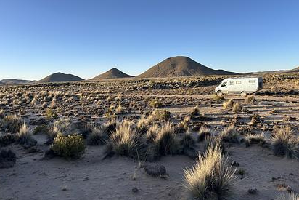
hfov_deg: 65.5
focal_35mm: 28
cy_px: 92
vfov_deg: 46.4
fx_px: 233
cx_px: 151
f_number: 1.5
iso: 50
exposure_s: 1/1645
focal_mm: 5.7
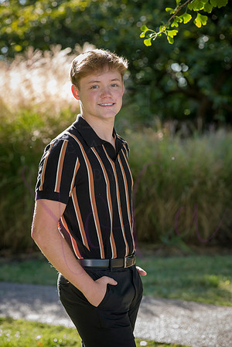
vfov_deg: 15.2
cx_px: 116
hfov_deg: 10.2
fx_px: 1305
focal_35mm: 135
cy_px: 174
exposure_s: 1/320
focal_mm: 135
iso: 800
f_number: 6.3
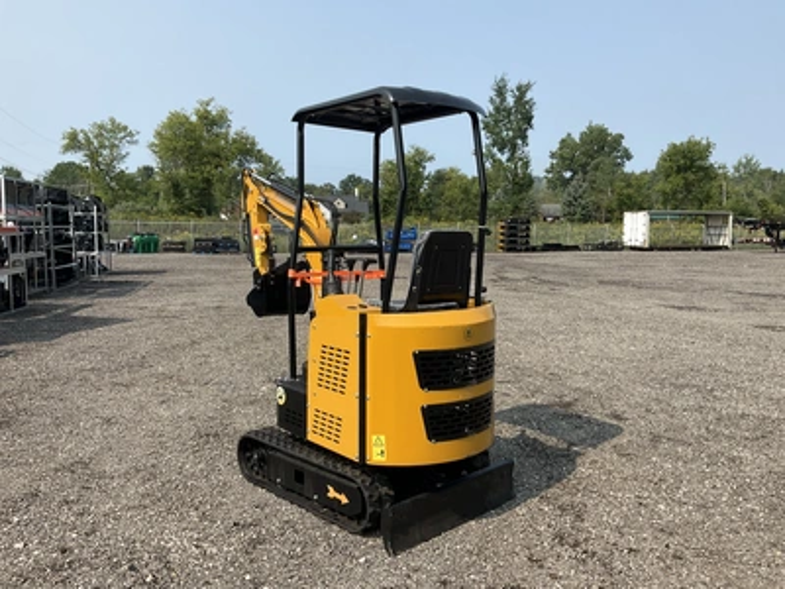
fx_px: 658
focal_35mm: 29
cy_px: 294
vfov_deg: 48.2
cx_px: 392
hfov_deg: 61.7
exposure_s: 1/1626
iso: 25
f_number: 1.8
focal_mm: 3
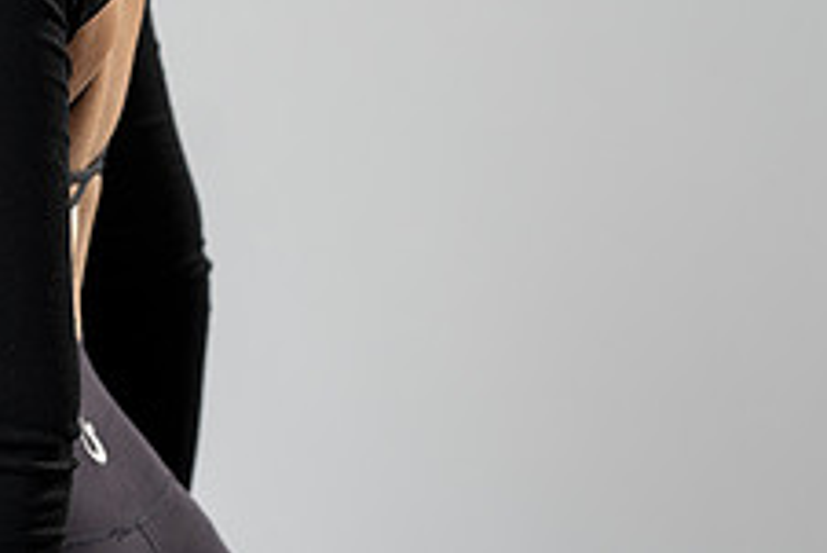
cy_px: -152
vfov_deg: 6.3
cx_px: 315
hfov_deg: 9.4
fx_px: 5011
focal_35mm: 218
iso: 200
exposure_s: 1/125
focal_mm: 85
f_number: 2.8
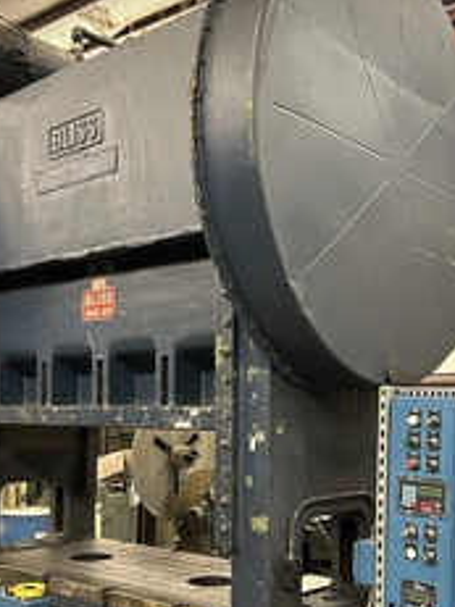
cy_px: 413
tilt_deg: -0.2
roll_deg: -0.1
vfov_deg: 41.5
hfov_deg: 32.2
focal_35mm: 45
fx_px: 789
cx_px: 226
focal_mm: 5.7
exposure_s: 1/40
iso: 400
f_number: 1.5
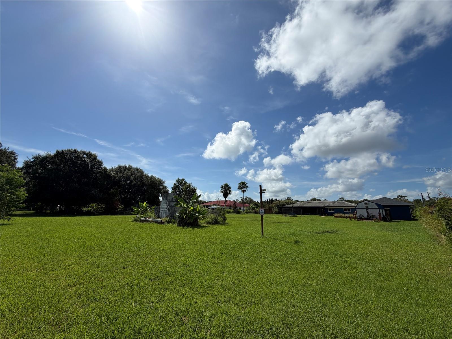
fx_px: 183
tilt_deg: +12.5
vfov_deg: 85.7
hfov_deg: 102.1
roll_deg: -1.1
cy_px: 170
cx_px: 226
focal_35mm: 14
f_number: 2.2
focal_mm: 2.22
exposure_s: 1/1795
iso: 20
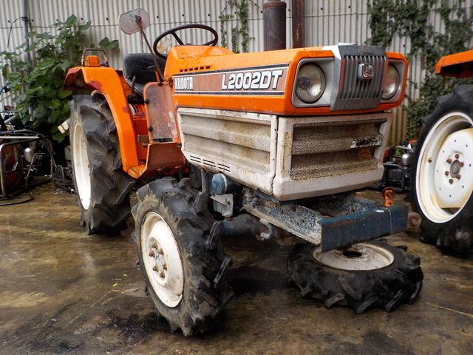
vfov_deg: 46.8
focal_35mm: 30
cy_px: 178
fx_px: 410
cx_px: 236
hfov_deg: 60.0
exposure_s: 1/125
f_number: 3.3
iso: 125
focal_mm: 4.1
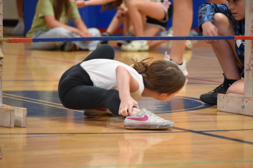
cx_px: 126
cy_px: 84
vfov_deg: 5.6
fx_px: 1740
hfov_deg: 8.3
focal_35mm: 248
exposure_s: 1/60
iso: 2000
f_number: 5
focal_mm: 165
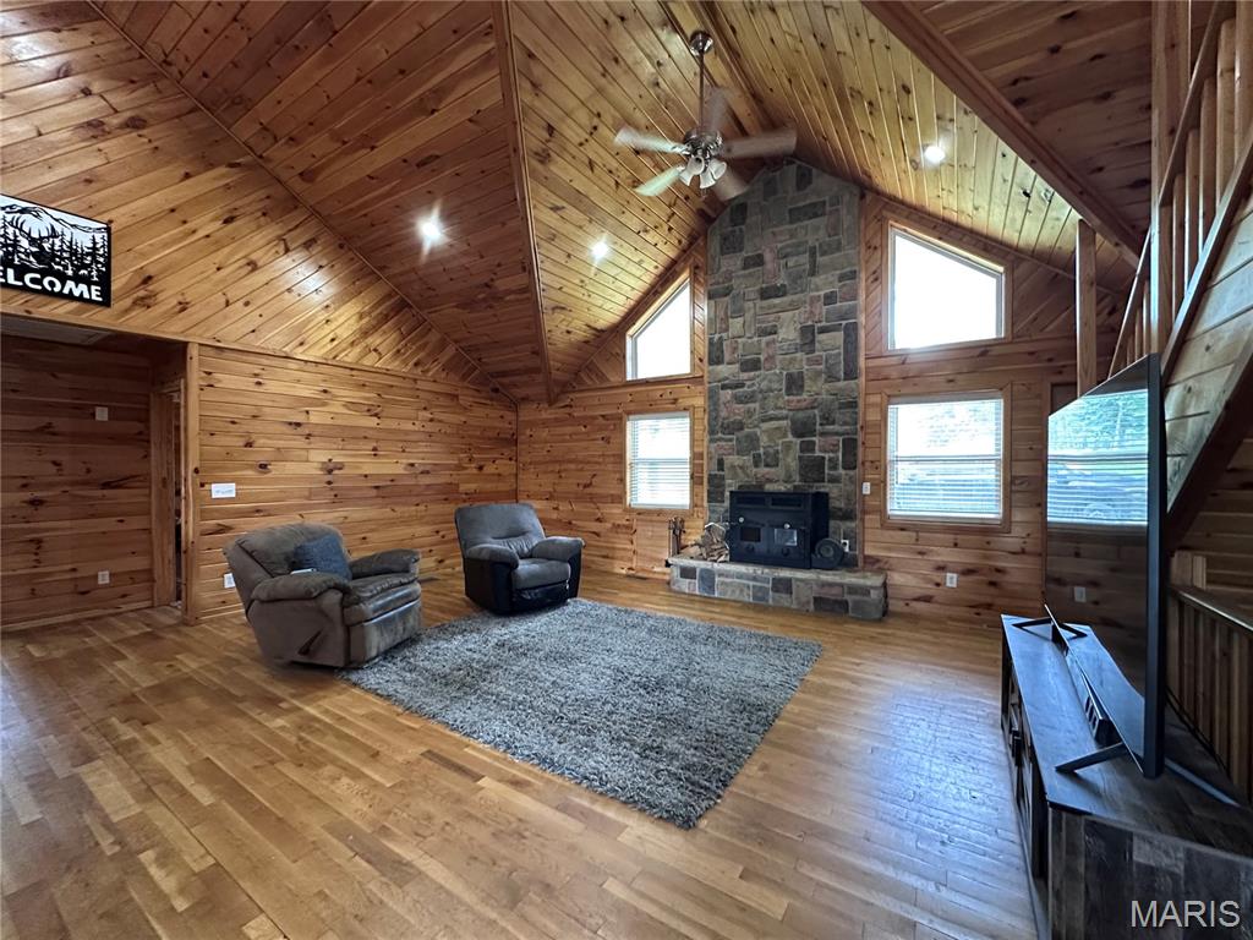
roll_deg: +0.0
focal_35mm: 14
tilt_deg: +0.1
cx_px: 626
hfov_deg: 102.1
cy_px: 470
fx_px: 507
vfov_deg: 85.7
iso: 640
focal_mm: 2.22
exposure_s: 1/60
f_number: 2.2
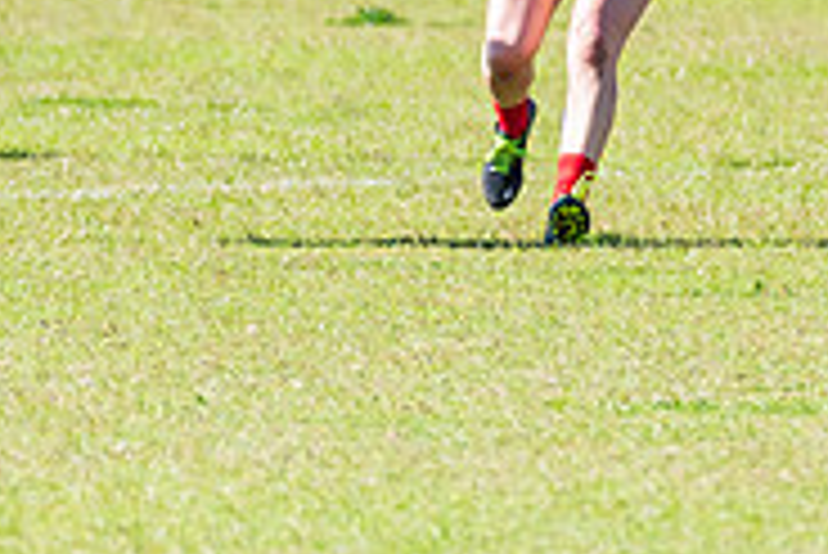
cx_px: 347
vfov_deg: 0.9
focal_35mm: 1474
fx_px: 33928
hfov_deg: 1.4
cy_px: 180
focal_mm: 360
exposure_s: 1/2000
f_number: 7.1
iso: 800
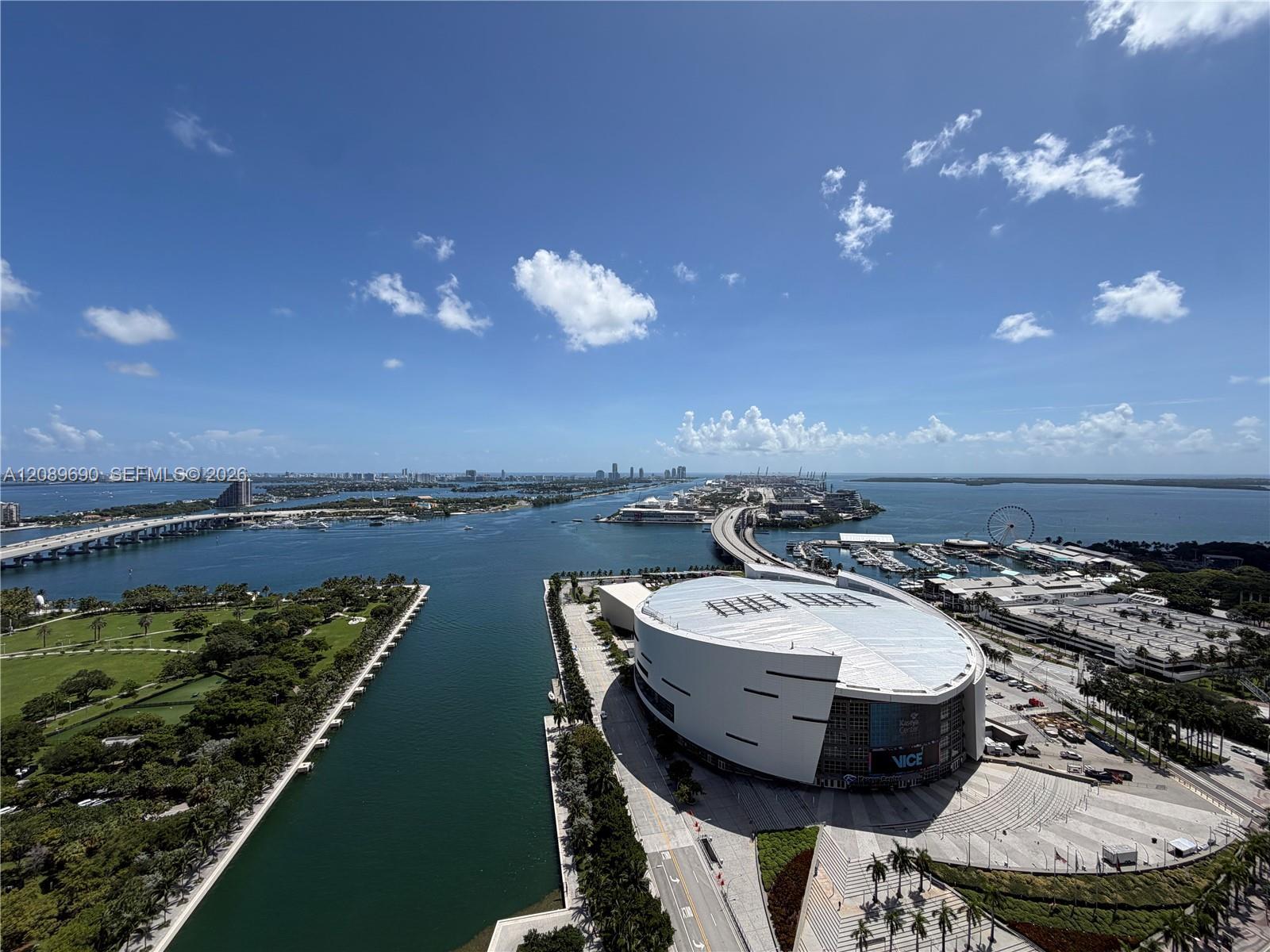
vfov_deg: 85.7
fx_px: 514
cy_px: 476
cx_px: 635
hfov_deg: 102.1
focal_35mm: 14
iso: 20
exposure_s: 1/1464
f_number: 2.2
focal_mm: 2.22
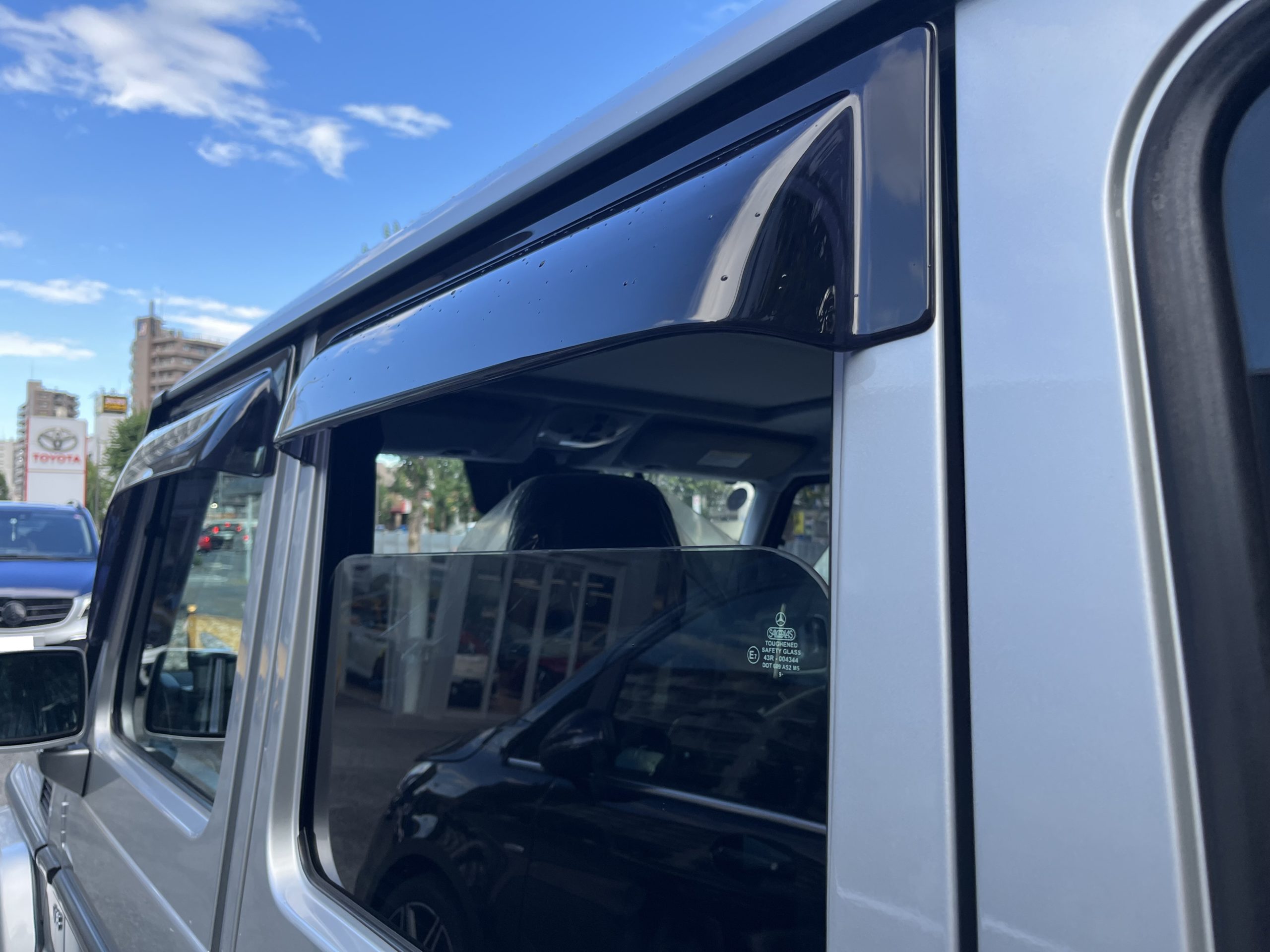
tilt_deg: +2.6
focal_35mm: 26
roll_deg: -1.0
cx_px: 635
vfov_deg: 53.1
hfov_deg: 67.3
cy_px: 476
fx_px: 954
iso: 50
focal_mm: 5.1
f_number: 1.6
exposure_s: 1/602
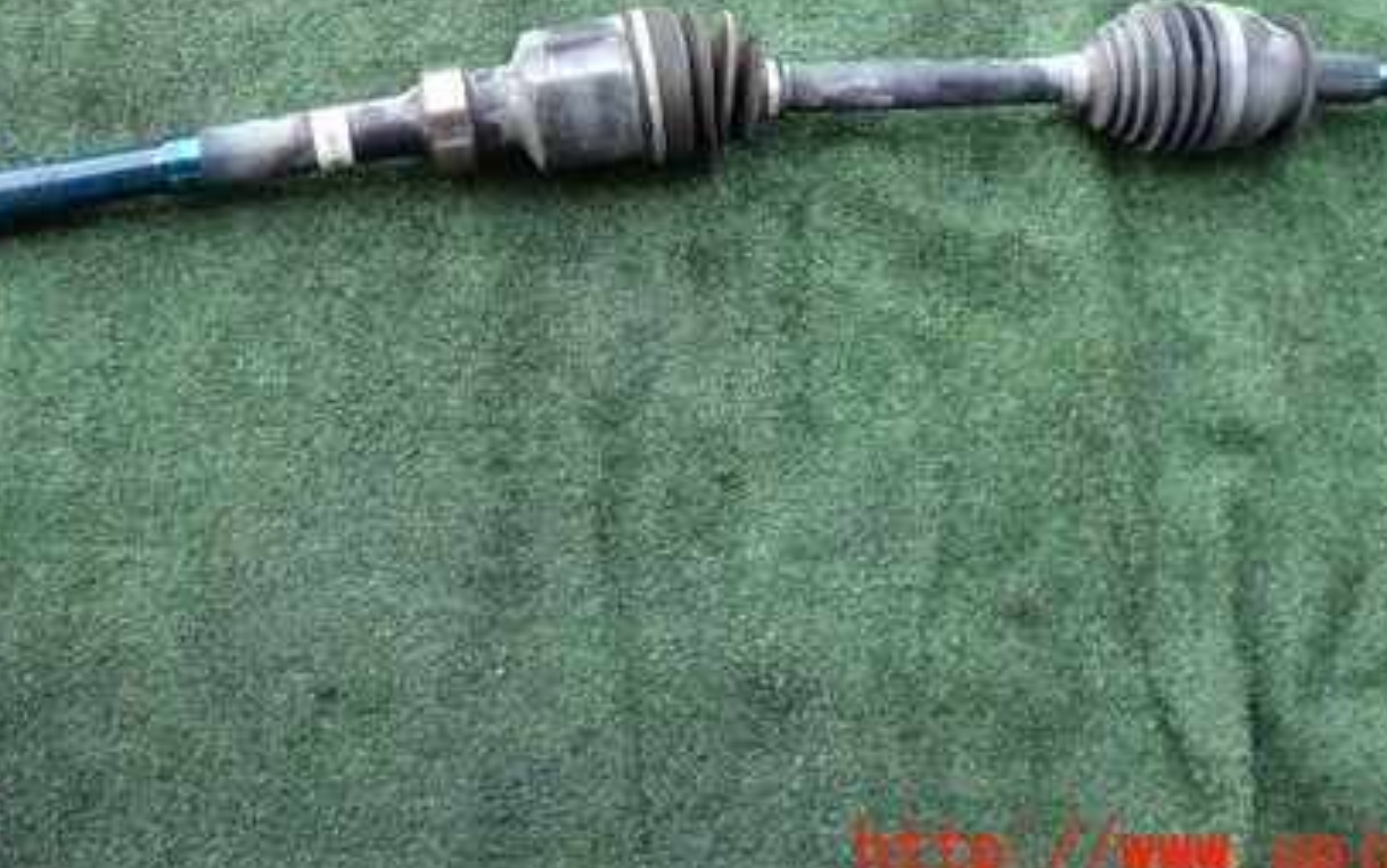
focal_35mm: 47
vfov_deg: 26.7
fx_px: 1777
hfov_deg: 42.5
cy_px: 126
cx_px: 601
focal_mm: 5.4
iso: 160
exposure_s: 1/125
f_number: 2.3
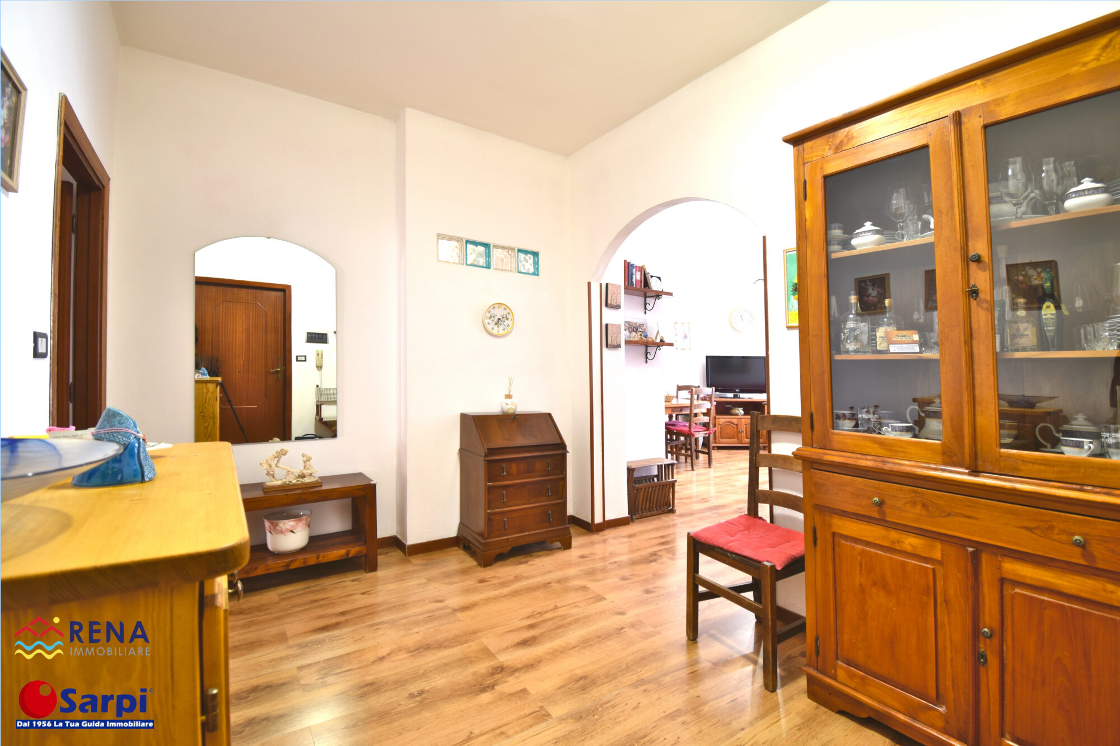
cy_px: 373
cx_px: 560
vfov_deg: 77.3
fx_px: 467
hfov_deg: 100.4
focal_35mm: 15
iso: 100
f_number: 4.5
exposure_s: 1/1.6
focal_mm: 10
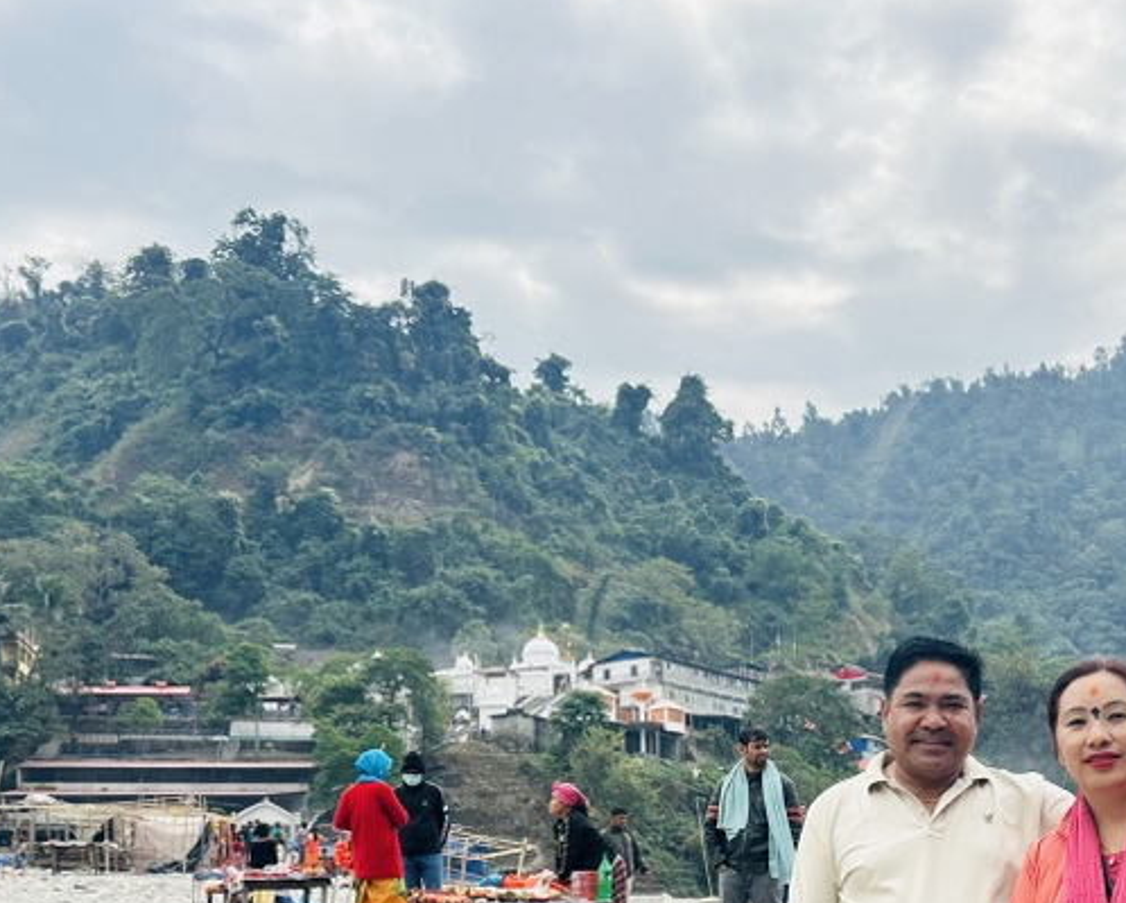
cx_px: 742
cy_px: 803
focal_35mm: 47
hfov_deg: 39.1
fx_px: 1567
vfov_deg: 30.8
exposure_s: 1/2203
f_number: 1.78
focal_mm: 6.86
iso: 80
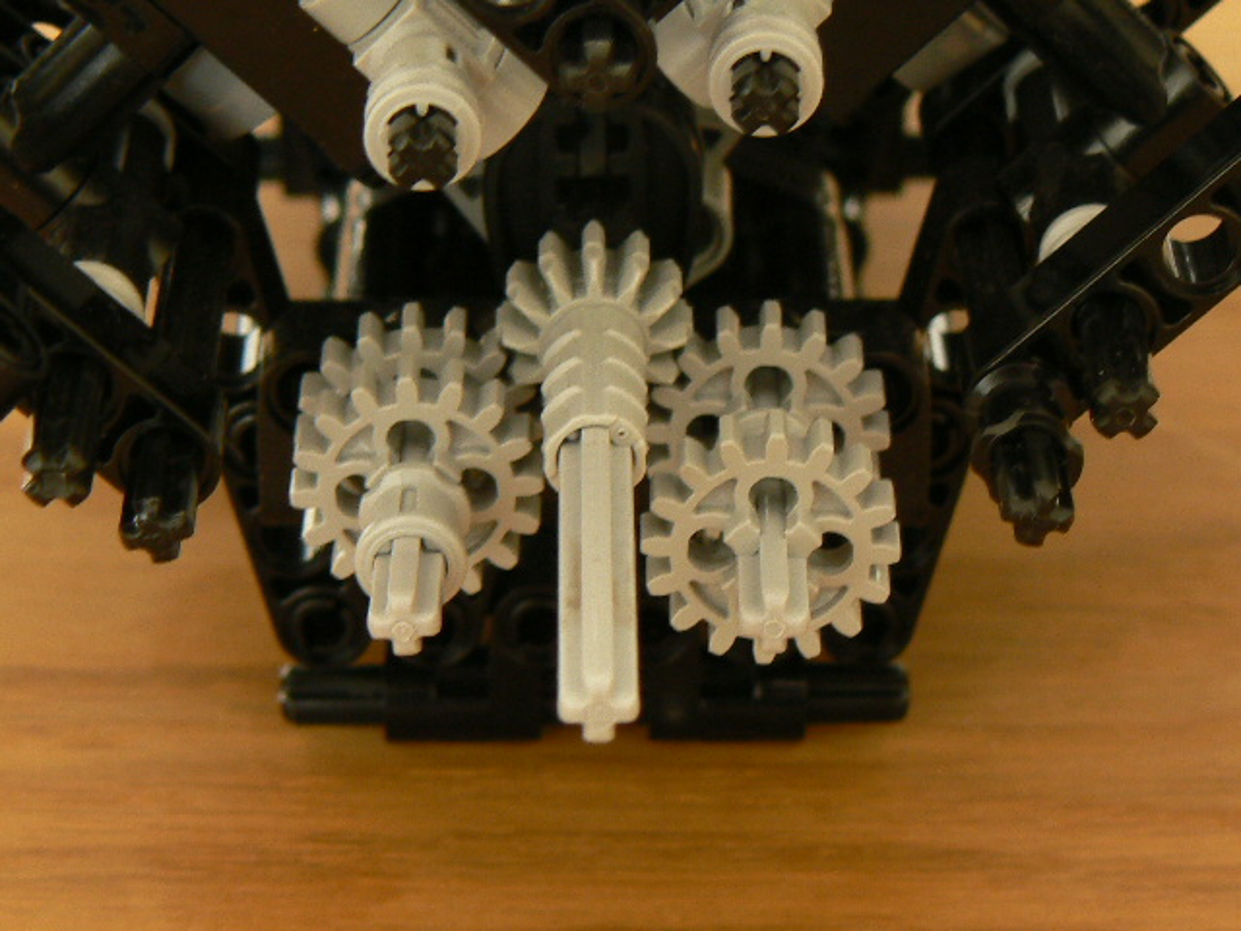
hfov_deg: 14.5
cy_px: 466
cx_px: 620
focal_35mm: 136
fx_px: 4876
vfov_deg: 10.9
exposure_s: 1
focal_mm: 16.5
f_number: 3.6
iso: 100
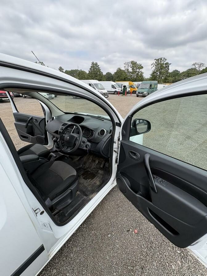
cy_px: 138
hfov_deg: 85.7
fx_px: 112
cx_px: 104
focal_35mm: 14
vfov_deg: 102.1
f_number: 2.2
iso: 50
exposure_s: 1/615
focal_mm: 2.22
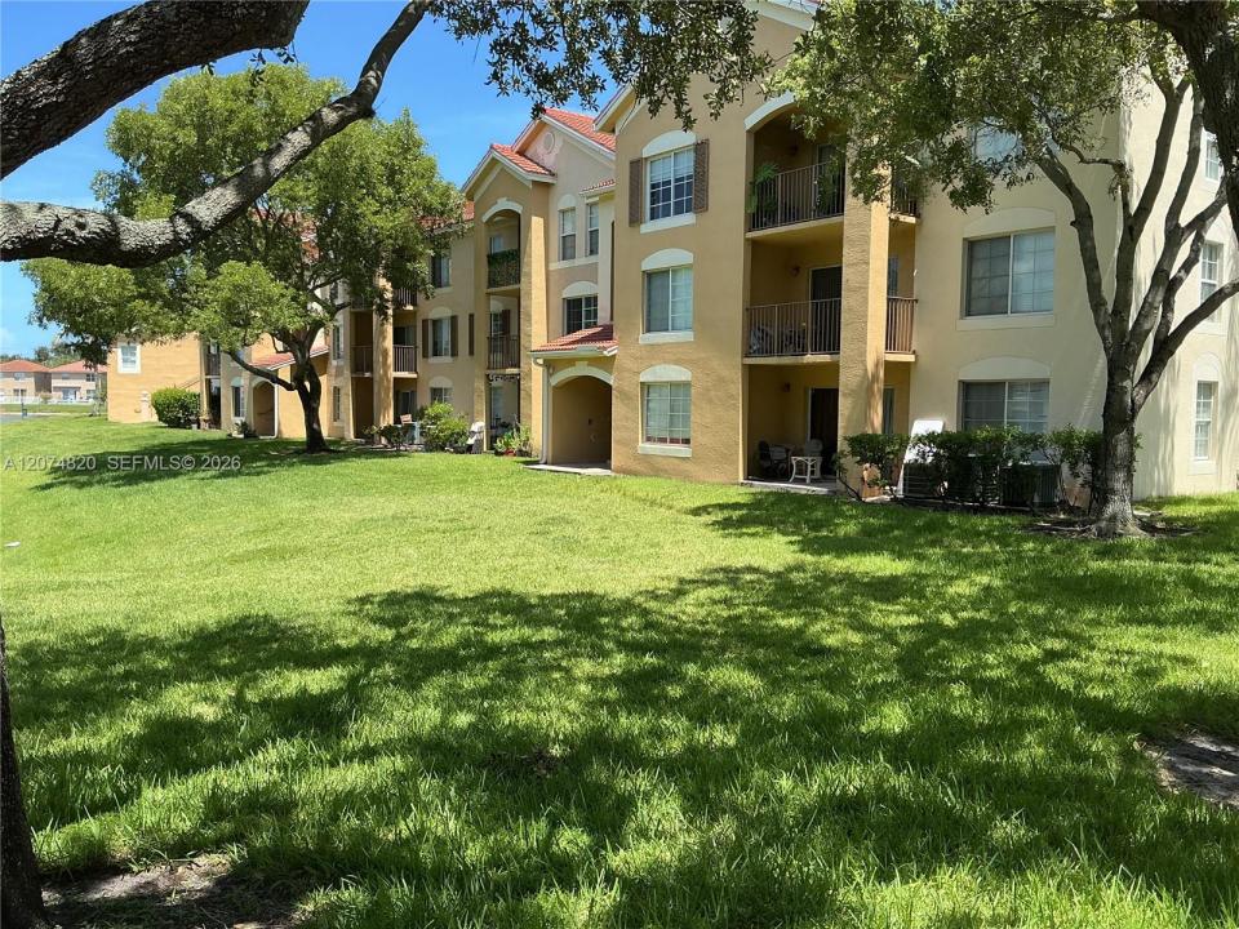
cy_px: 464
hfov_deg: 61.7
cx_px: 620
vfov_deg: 48.2
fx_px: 1038
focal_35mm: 29
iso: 25
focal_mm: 3
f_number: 1.8
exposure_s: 1/719
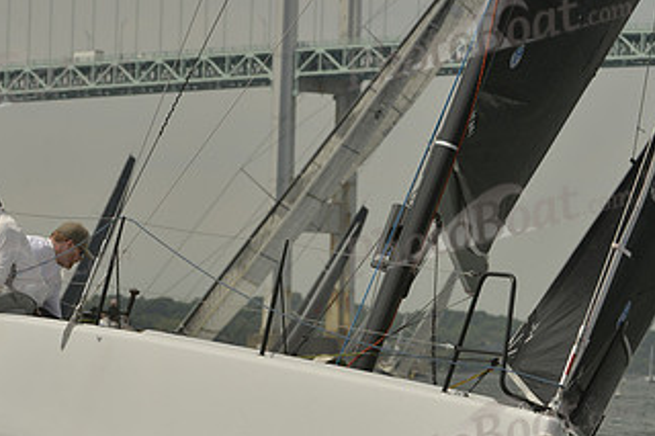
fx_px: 6601
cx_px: 239
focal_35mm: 363
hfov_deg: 5.7
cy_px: 361
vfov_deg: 3.8
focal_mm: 200
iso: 280
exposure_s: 1/1250
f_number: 11
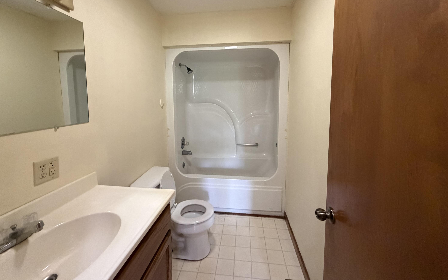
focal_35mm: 15
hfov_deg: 101.5
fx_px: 183
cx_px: 223
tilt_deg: -4.0
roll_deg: +0.8
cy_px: 113
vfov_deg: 74.0
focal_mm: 2.22
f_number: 2.2
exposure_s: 1/60
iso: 800
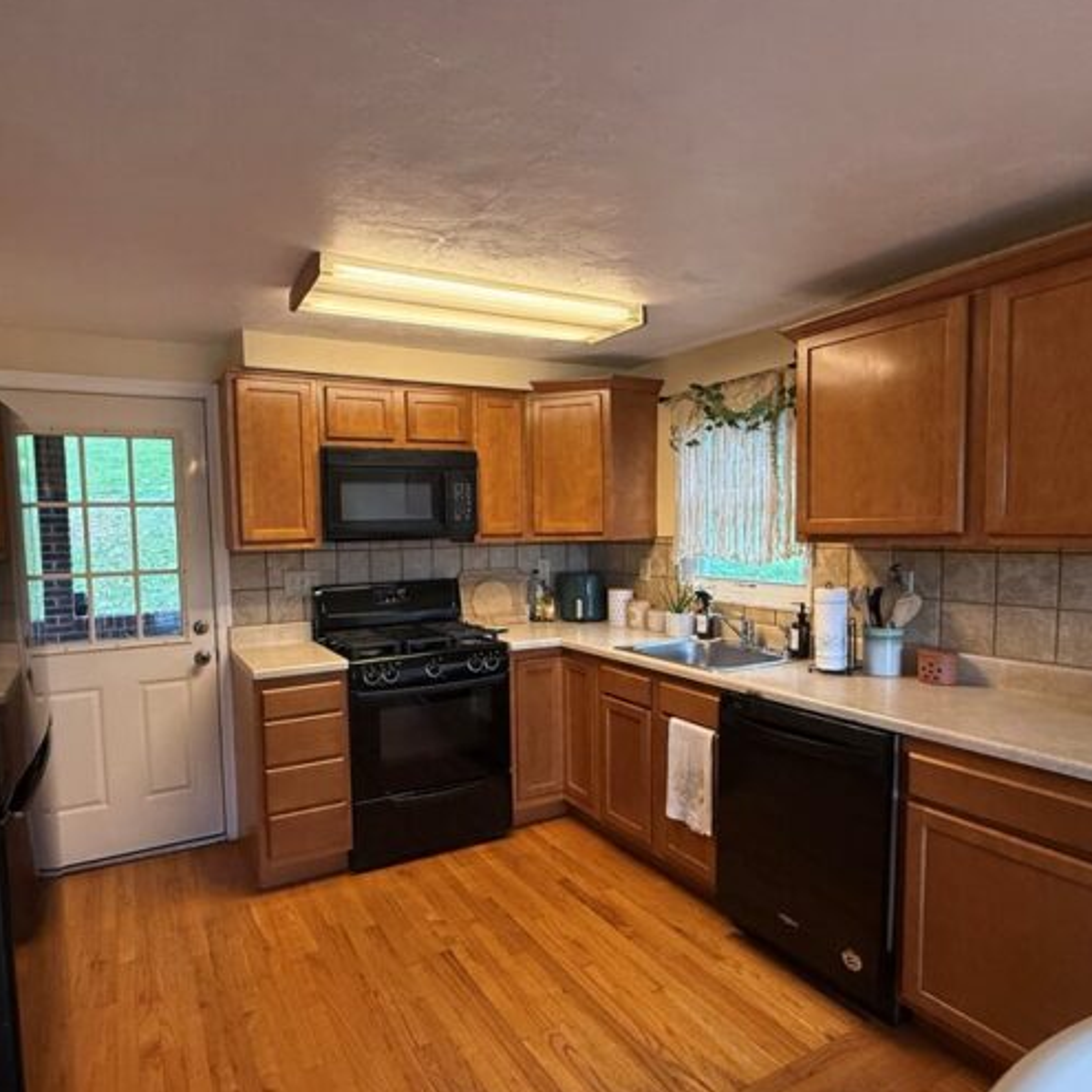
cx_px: 492
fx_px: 714
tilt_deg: -3.7
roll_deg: +0.8
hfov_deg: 74.6
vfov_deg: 74.8
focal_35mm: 20
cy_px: 576
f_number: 2.2
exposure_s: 1/120
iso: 320
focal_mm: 2.22
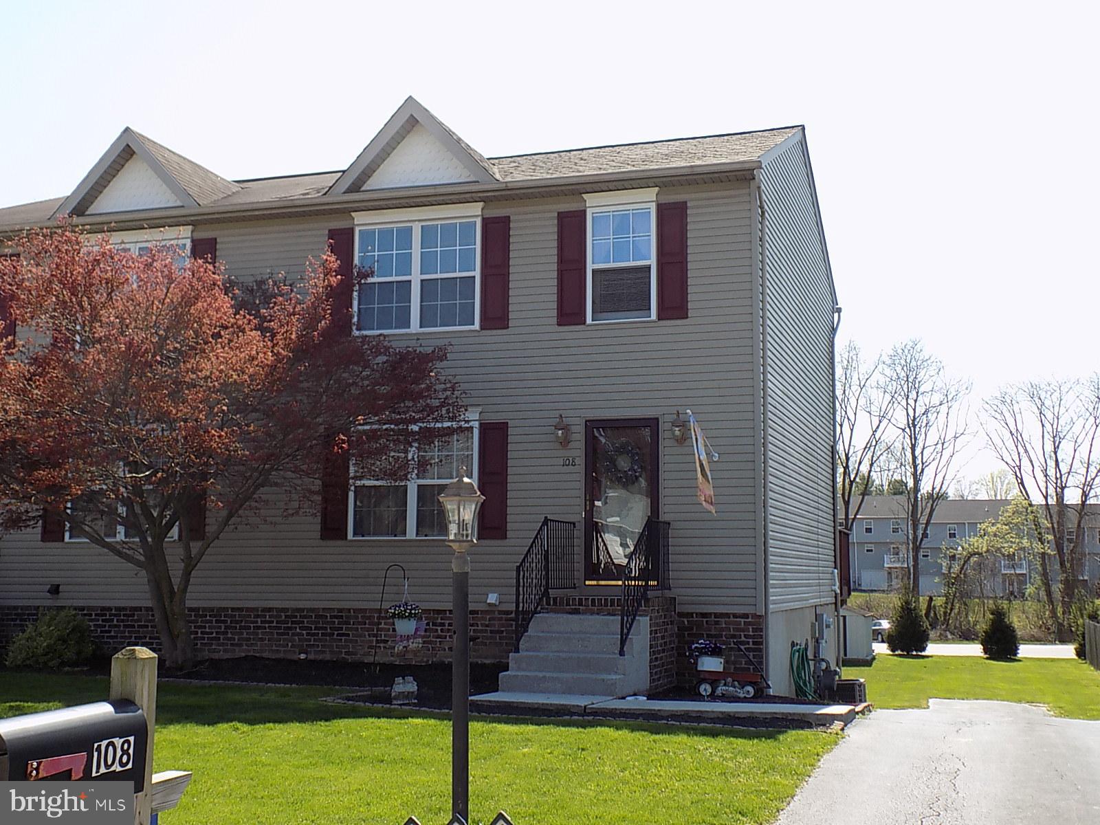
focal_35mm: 41
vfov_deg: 35.1
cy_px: 412
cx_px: 550
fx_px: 1303
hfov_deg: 45.8
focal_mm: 7.3
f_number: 3.6
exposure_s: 1/500
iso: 80
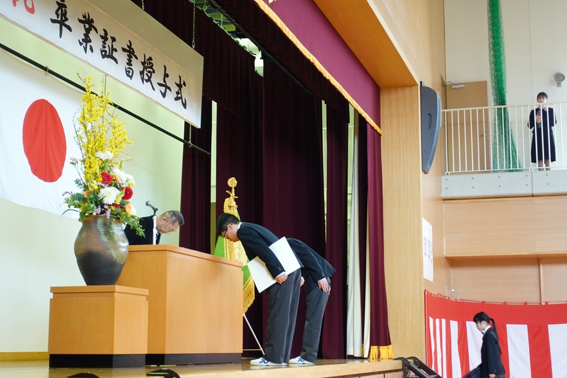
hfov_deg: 33.4
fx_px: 945
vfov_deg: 22.6
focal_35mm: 60
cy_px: 189
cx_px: 284
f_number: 2.8
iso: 640
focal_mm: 22.37
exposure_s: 1/60
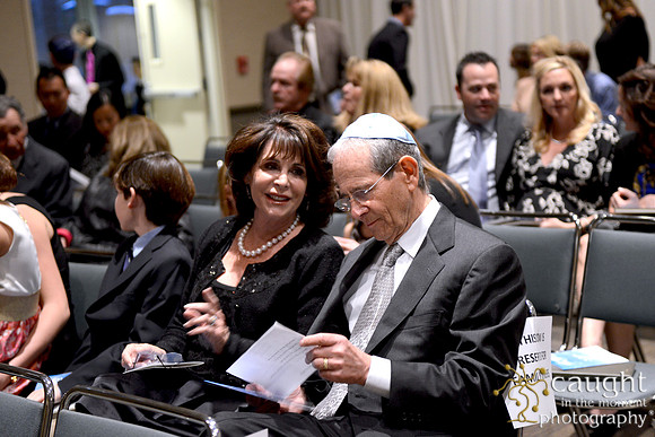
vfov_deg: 19.5
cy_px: 218
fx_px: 1274
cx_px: 328
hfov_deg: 28.8
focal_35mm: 70
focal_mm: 70
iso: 2000
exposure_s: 1/60
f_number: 2.8
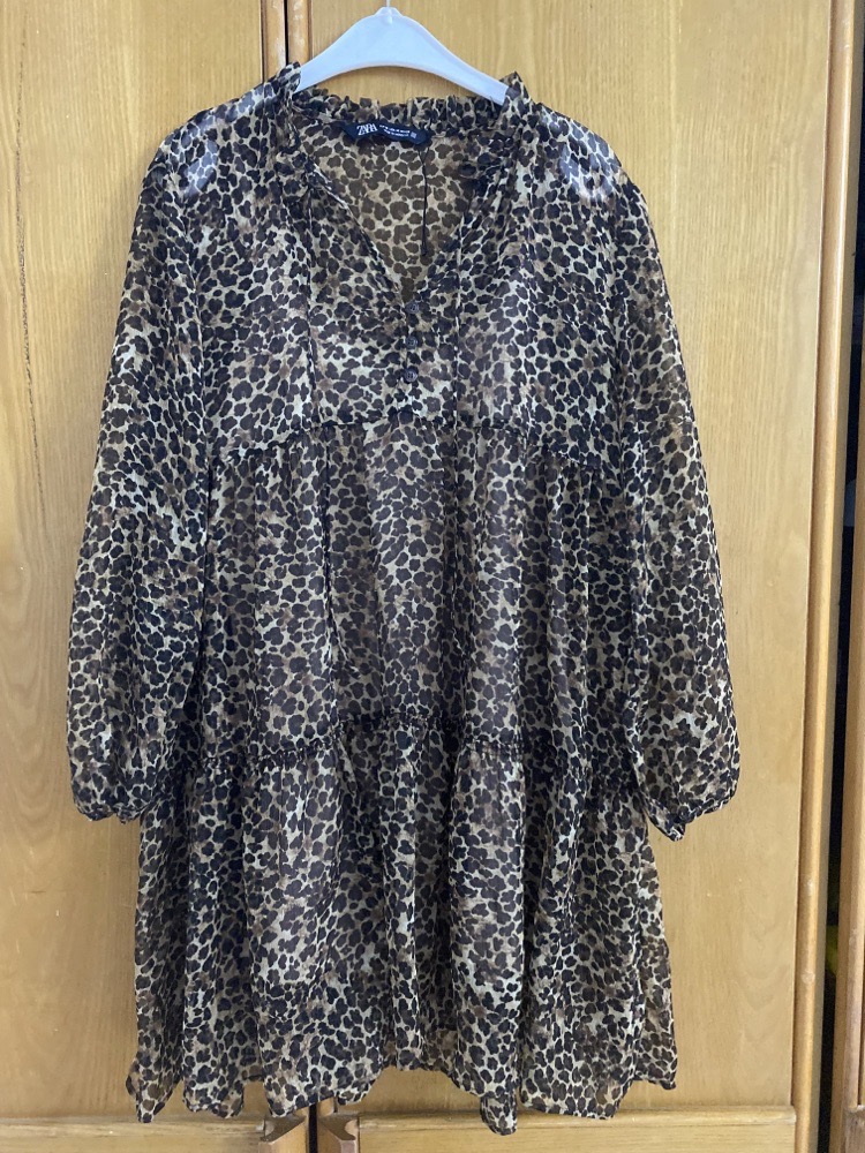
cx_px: 432
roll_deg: +0.7
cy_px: 576
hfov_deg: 53.1
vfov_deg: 67.3
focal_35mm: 26
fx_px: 866
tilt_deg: -6.9
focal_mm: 4.25
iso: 640
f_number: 1.8
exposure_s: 1/25
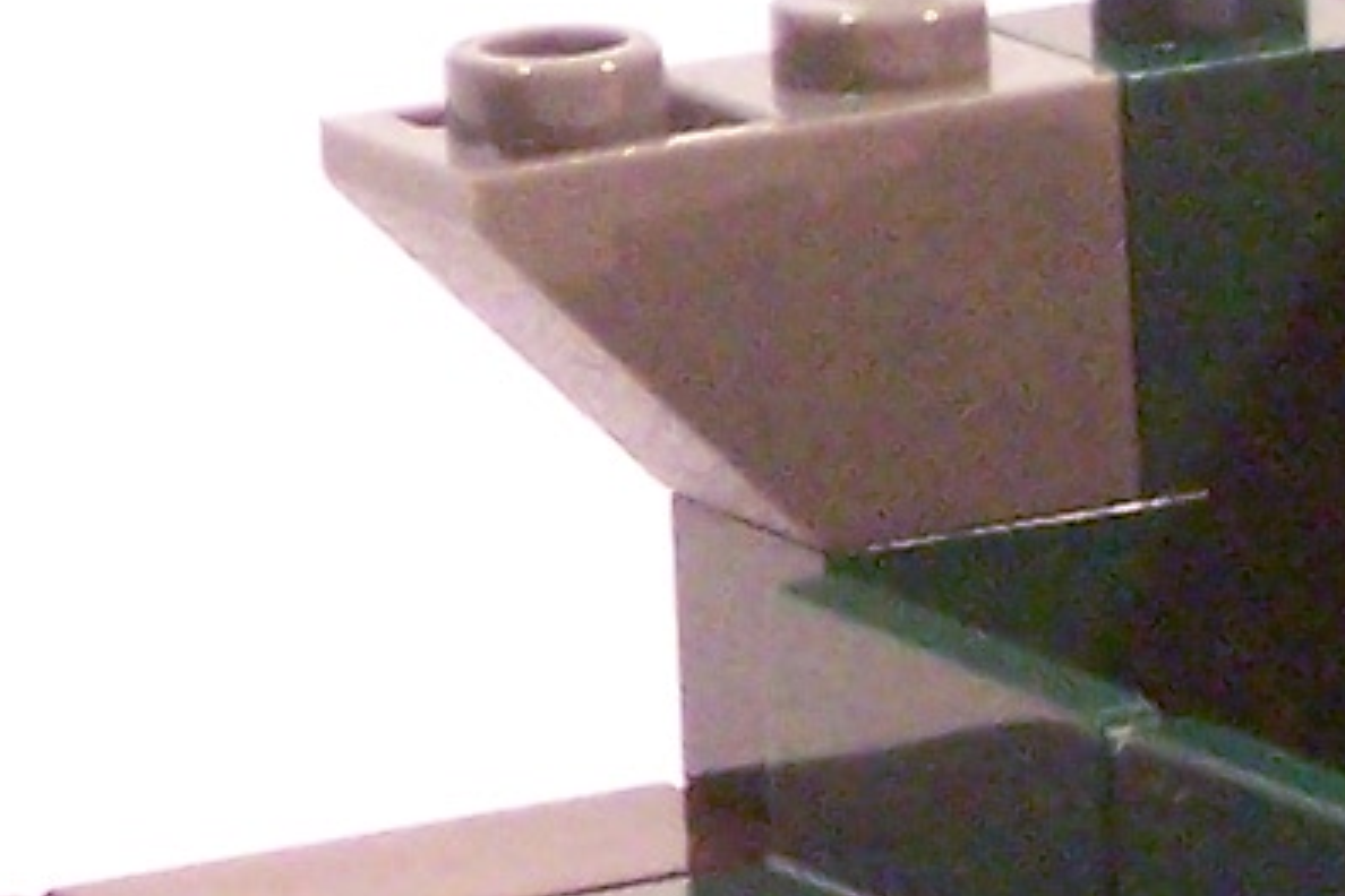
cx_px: -126
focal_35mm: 507
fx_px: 18941
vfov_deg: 2.7
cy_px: -193
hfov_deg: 4.1
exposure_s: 1/45
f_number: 3.2
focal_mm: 12.4
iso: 400
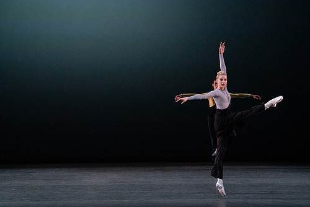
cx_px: 175
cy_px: 106
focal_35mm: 181
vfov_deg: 7.6
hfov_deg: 11.4
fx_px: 1559
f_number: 8
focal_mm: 156
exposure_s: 1/500
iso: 12800
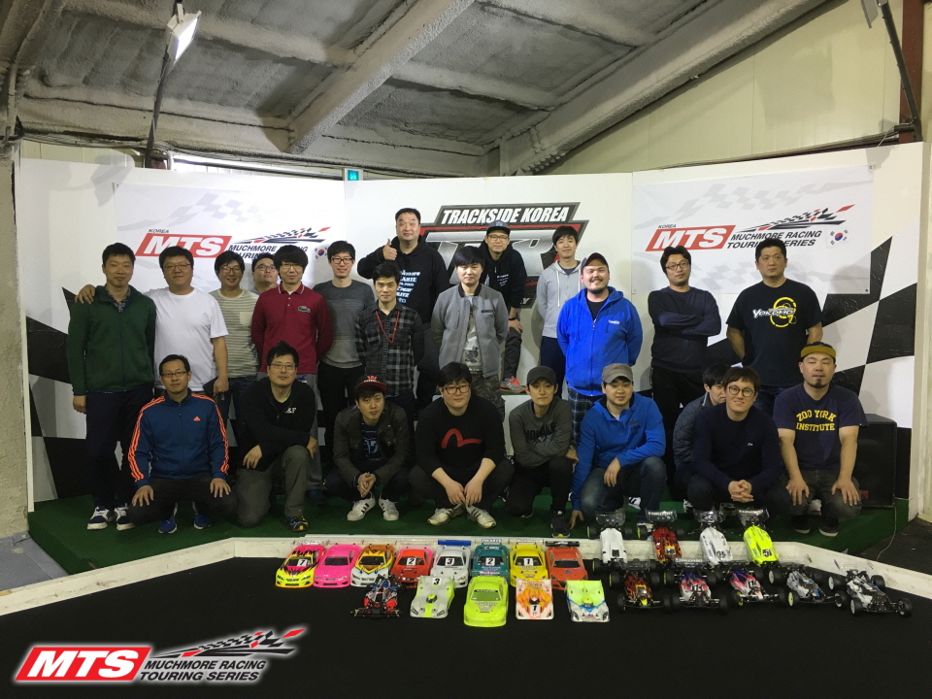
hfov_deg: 61.7
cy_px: 350
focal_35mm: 29
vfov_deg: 48.2
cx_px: 466
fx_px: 781
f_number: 2.2
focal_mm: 4.15
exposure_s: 1/30
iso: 64
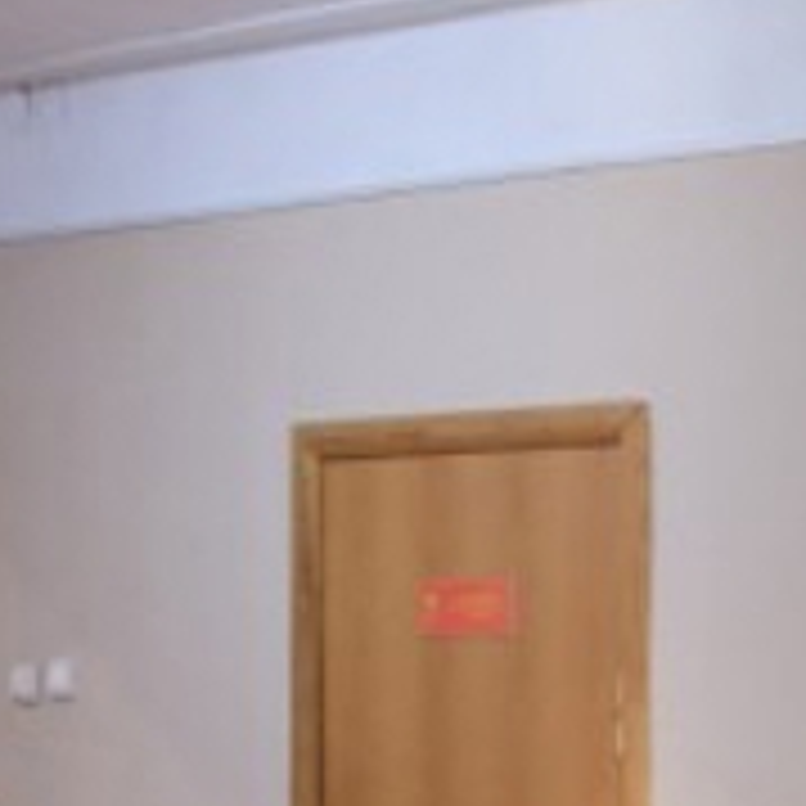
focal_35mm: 96
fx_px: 2529
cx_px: 1022
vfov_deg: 17.0
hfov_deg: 17.1
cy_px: 1063
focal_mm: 18
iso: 4000
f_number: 2.8
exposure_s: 1/320
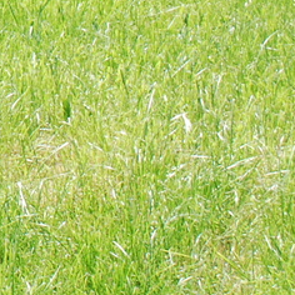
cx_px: -454
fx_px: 2526
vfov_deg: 6.5
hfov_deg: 6.3
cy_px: -274
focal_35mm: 262
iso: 100
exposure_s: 1/160
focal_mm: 30
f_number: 6.3
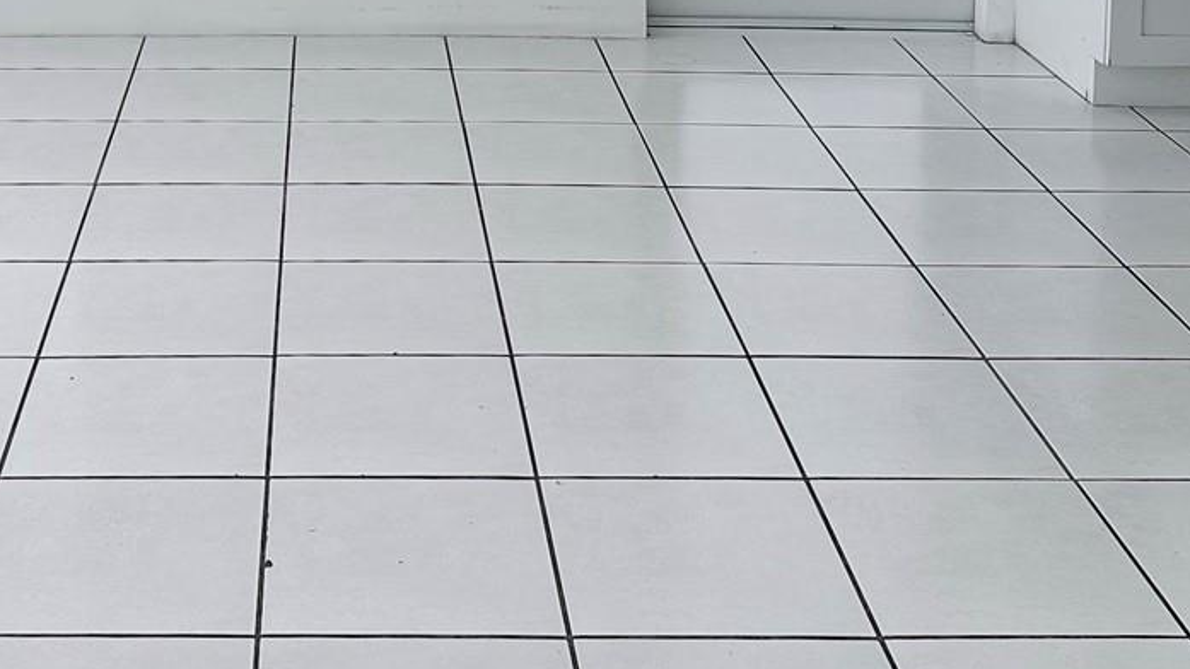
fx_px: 1893
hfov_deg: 34.4
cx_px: 355
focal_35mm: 60
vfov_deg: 17.9
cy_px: -337
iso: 80
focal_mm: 6.86
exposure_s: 1/700
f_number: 1.8
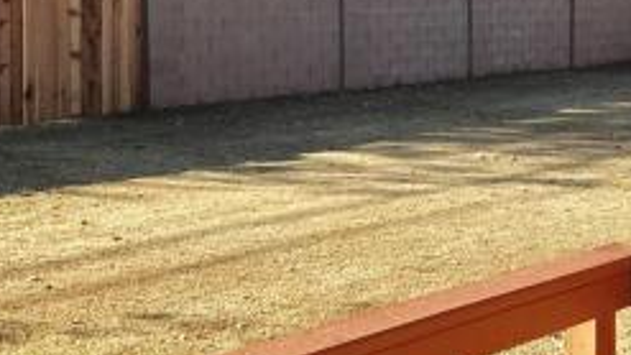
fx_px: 1322
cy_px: 64
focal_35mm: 79
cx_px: 450
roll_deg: -0.1
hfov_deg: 26.6
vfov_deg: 15.2
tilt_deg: -5.0
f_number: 1.8
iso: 20
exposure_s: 1/1520
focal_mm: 3.99
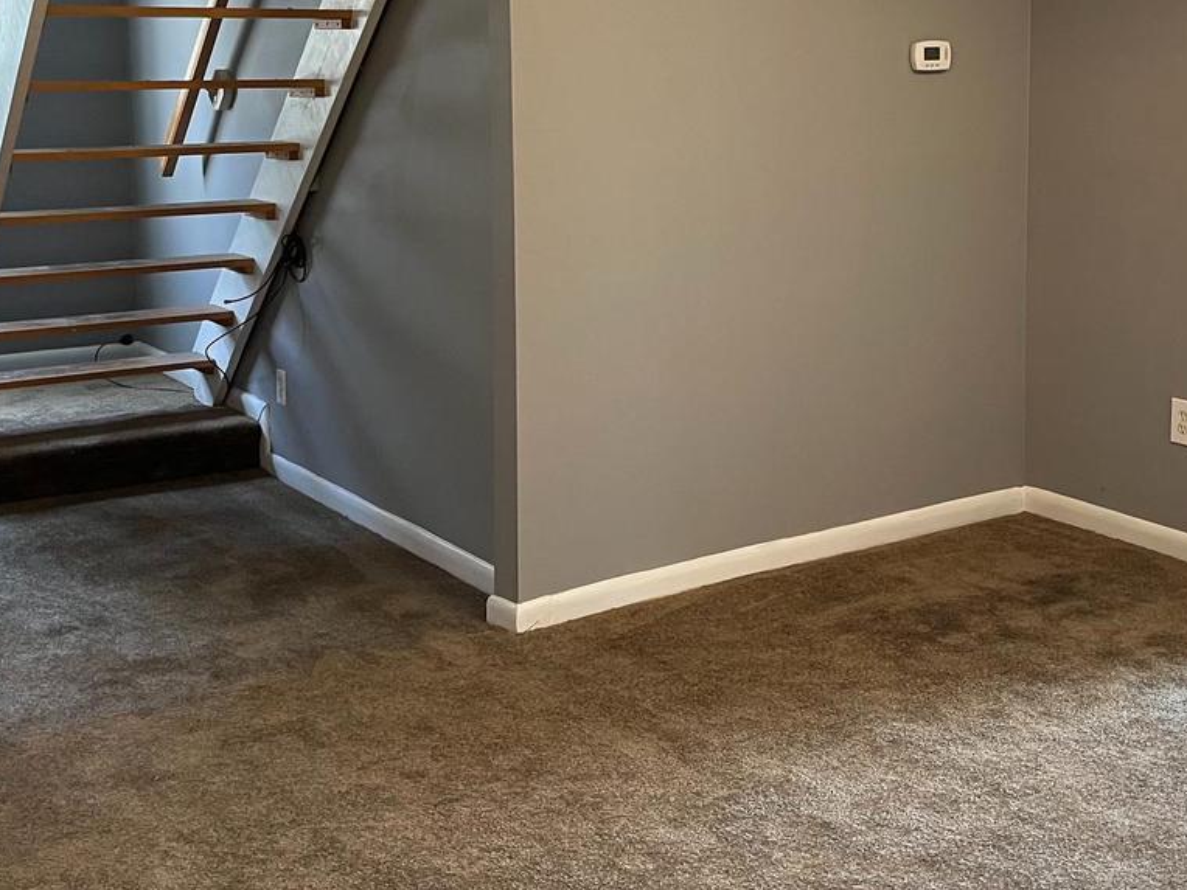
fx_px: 1680
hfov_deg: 38.5
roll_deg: +0.9
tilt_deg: -5.0
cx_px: 785
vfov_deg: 29.2
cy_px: 216
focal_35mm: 49
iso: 100
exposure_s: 1/60
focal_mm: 5.1
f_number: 1.6
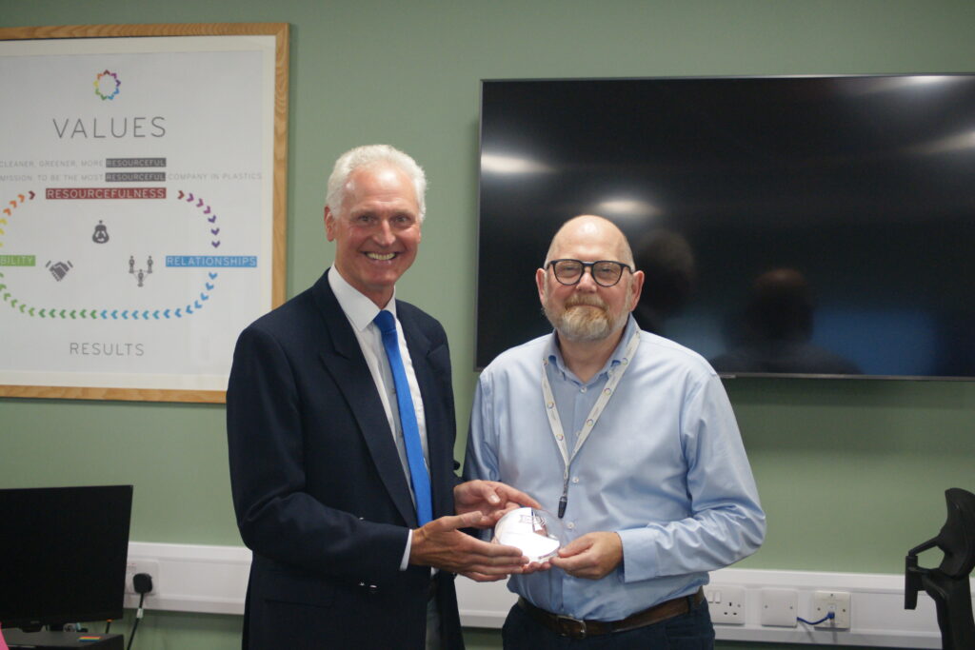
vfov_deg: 16.6
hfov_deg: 24.6
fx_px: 2235
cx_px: 488
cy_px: 325
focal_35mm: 82
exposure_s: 1/100
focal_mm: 55
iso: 800
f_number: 4
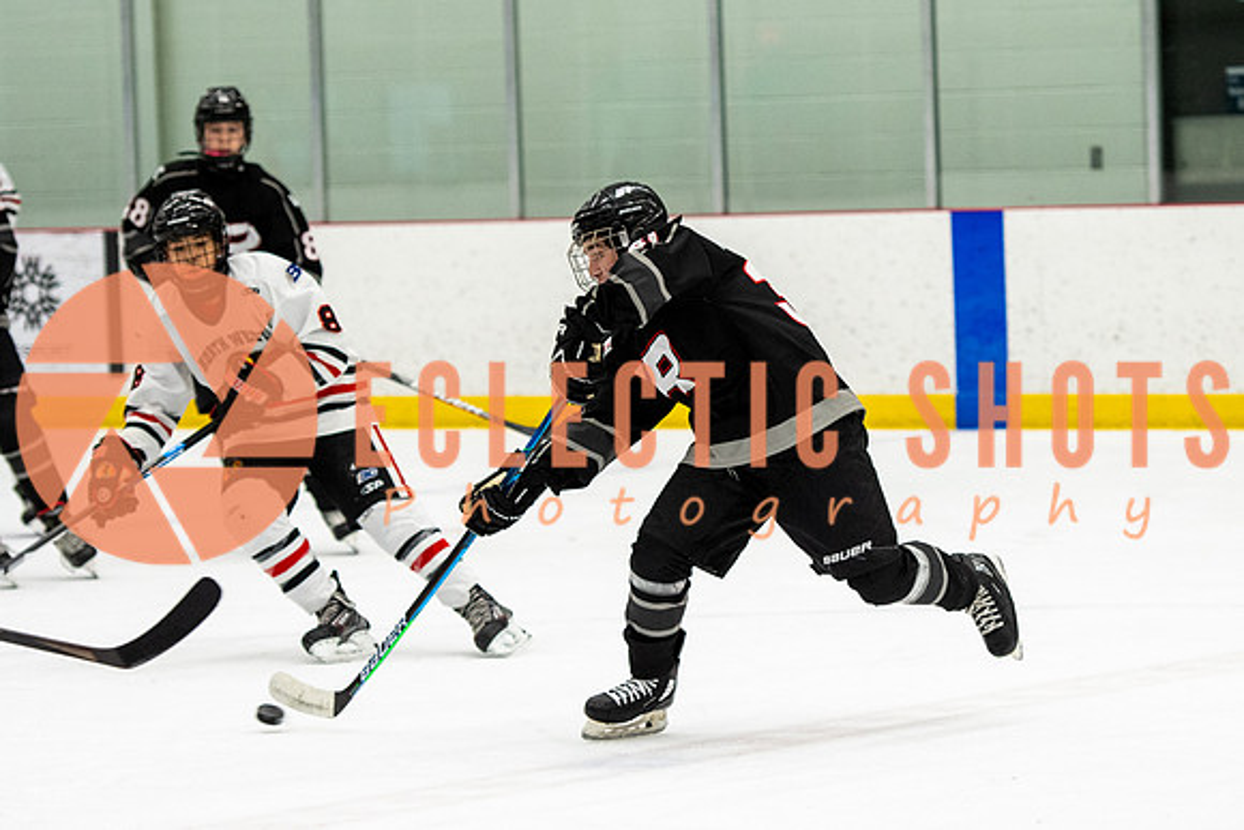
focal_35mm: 195
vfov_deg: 7.0
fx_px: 6745
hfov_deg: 10.5
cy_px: 331
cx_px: 756
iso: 1600
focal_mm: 105
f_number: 2.8
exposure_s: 1/640
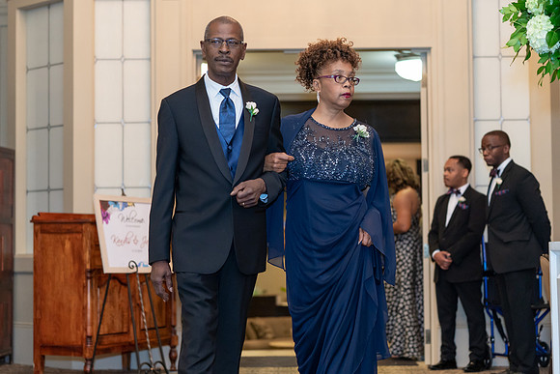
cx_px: 266
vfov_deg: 17.6
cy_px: 181
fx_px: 1204
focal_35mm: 77
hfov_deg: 26.2
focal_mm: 73
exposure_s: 1/200
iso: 2000
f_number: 2.8
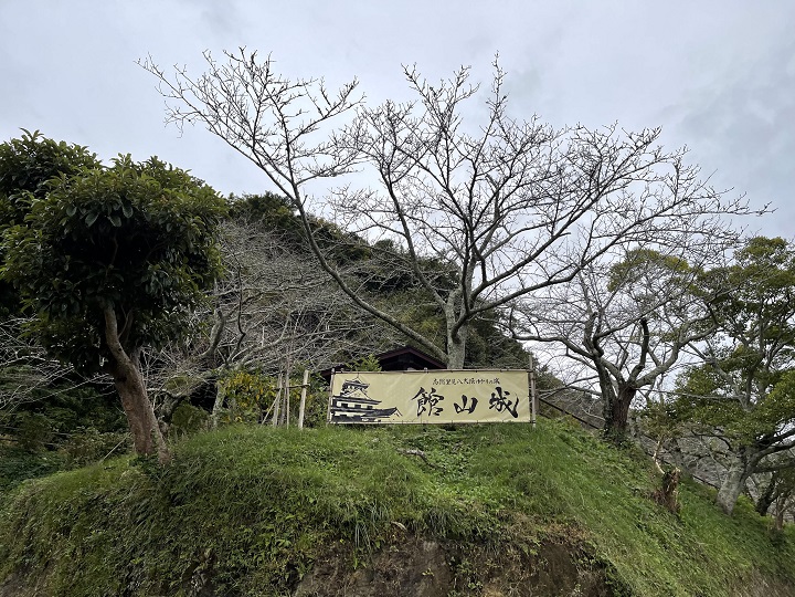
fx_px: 574
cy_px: 298
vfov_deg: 54.9
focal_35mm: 25
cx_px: 398
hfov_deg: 69.4
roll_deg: -1.6
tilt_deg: +25.7
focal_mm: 5.1
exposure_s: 1/121
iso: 50
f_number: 1.6
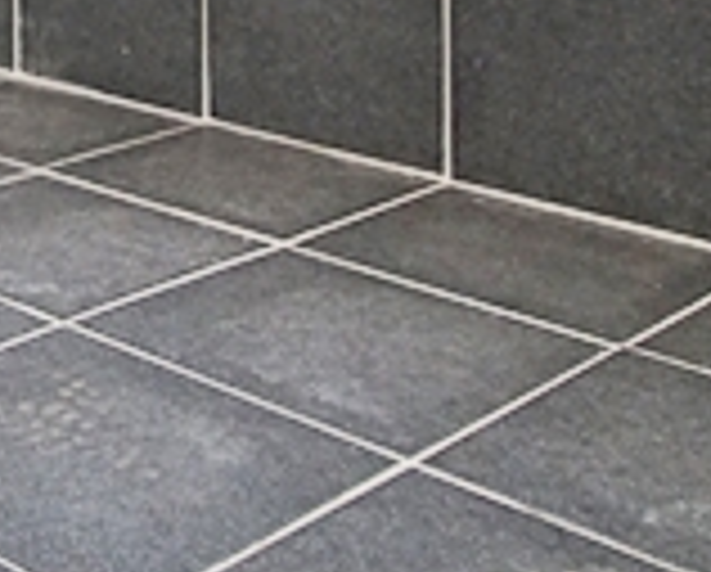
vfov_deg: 18.9
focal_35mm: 71
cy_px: -297
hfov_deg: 23.7
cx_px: -198
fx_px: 1497
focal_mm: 10
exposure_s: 1/40
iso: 800
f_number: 9
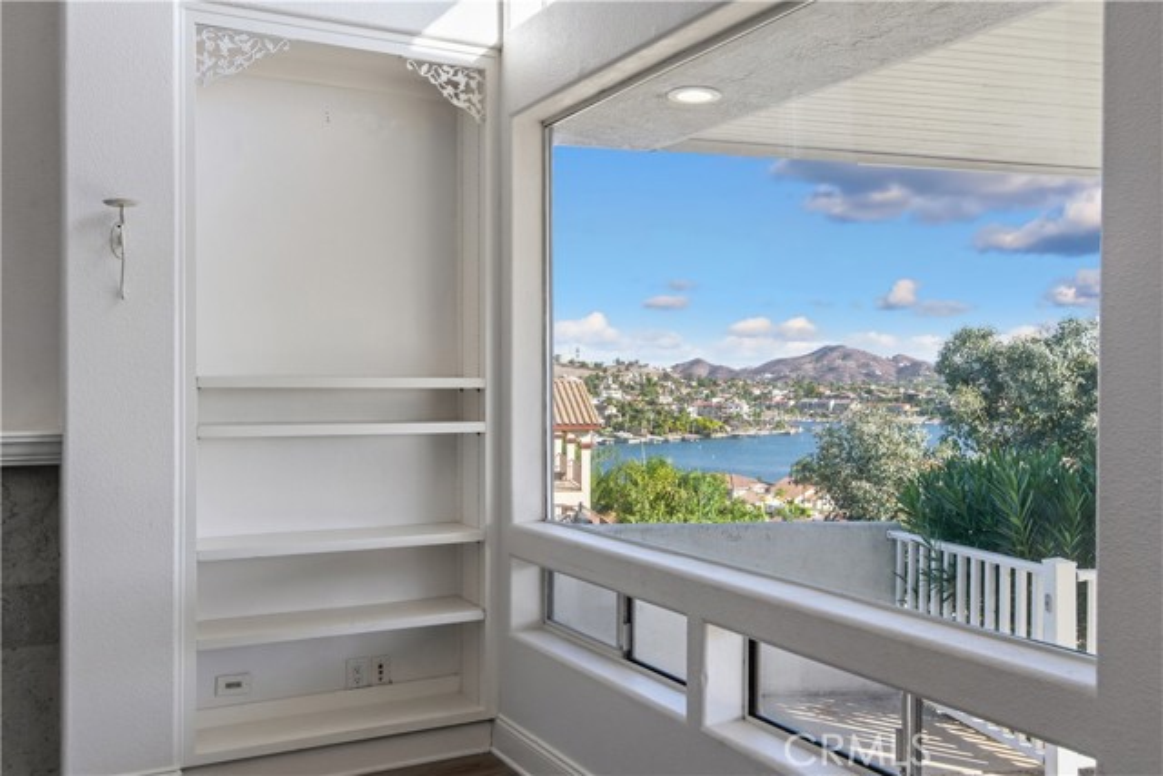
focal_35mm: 32
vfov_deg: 41.1
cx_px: 582
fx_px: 1034
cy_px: 388
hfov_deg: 58.7
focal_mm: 32
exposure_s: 1/100
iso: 64
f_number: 8
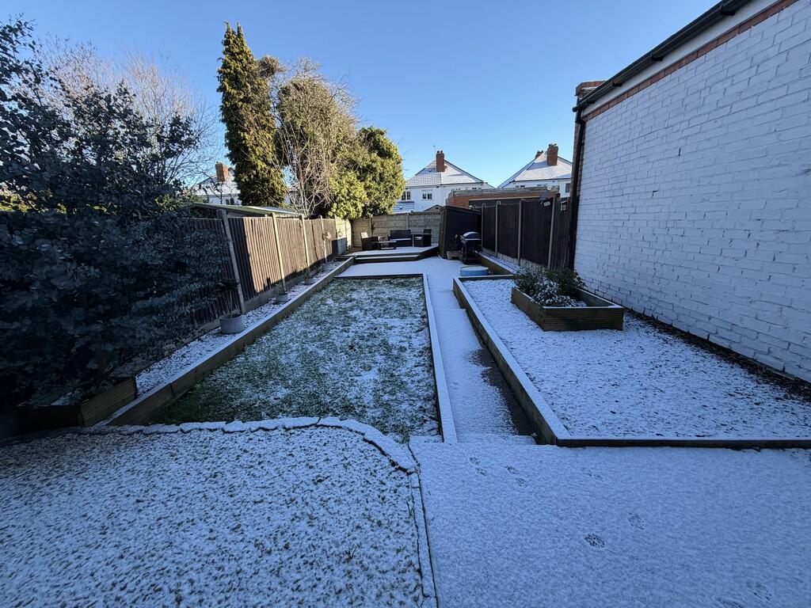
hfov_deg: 102.1
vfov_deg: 85.7
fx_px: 328
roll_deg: +2.4
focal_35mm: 14
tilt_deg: -14.4
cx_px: 406
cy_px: 304
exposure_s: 1/502
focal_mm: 2.22
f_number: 2.2
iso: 50
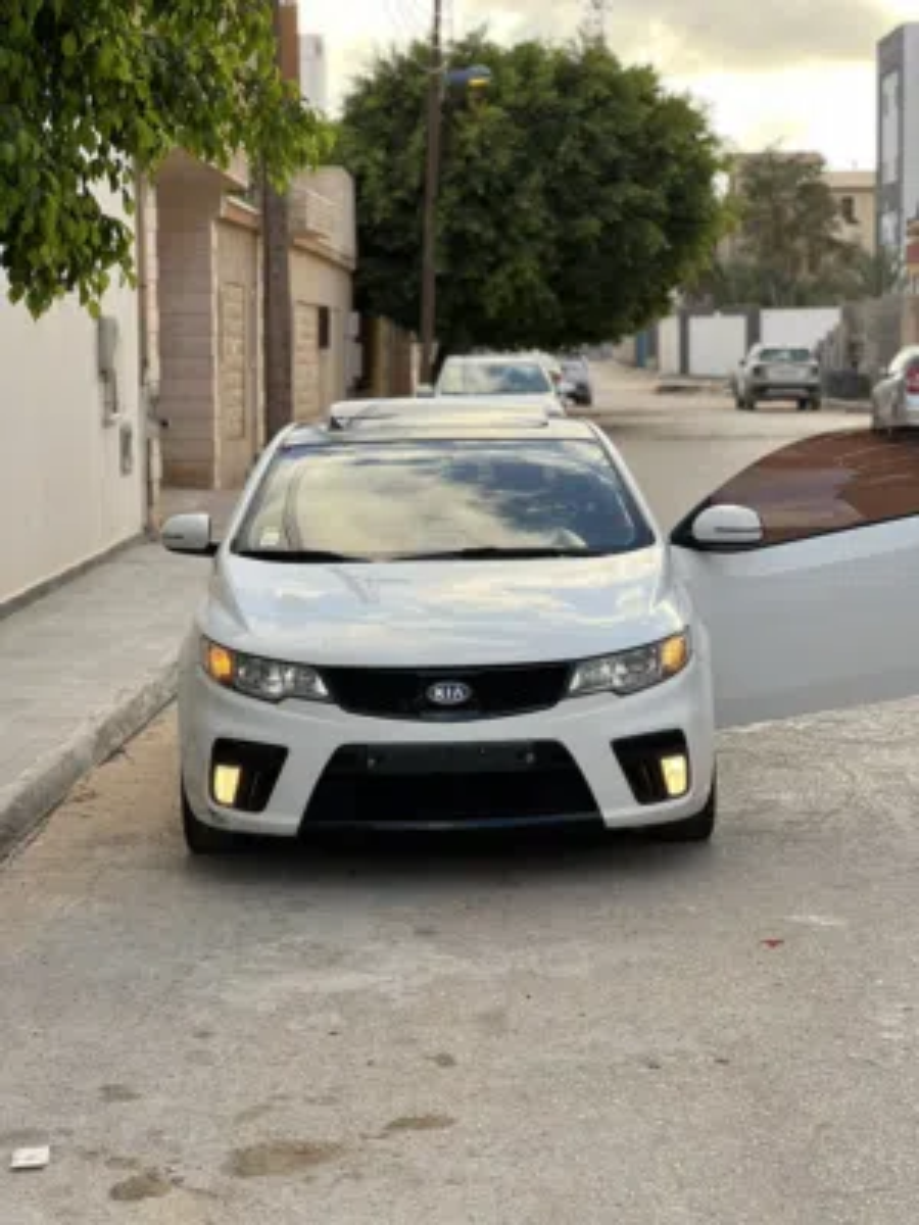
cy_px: 612
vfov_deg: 25.3
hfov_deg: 19.1
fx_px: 2726
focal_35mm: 77
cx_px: 460
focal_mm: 9
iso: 25
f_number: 2.8
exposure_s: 1/121
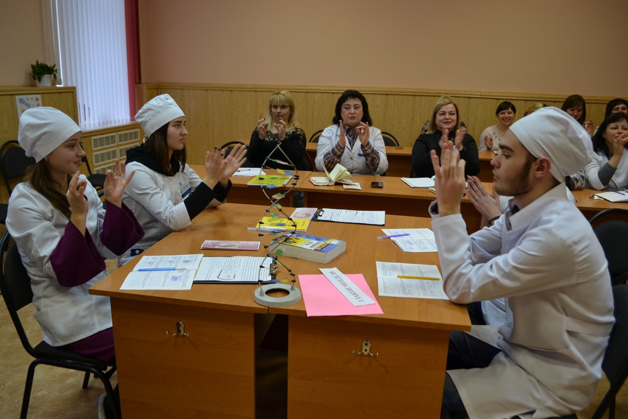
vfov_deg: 46.4
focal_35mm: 28
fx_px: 488
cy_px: 208
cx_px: 314
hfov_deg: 65.5
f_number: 4
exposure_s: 1/60
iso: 400
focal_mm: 18
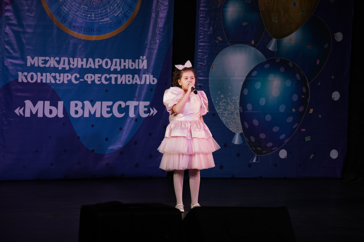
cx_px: 182
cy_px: 121
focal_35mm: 150
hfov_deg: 13.7
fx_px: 1517
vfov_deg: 9.1
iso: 1600
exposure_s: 1/400
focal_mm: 150
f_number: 4
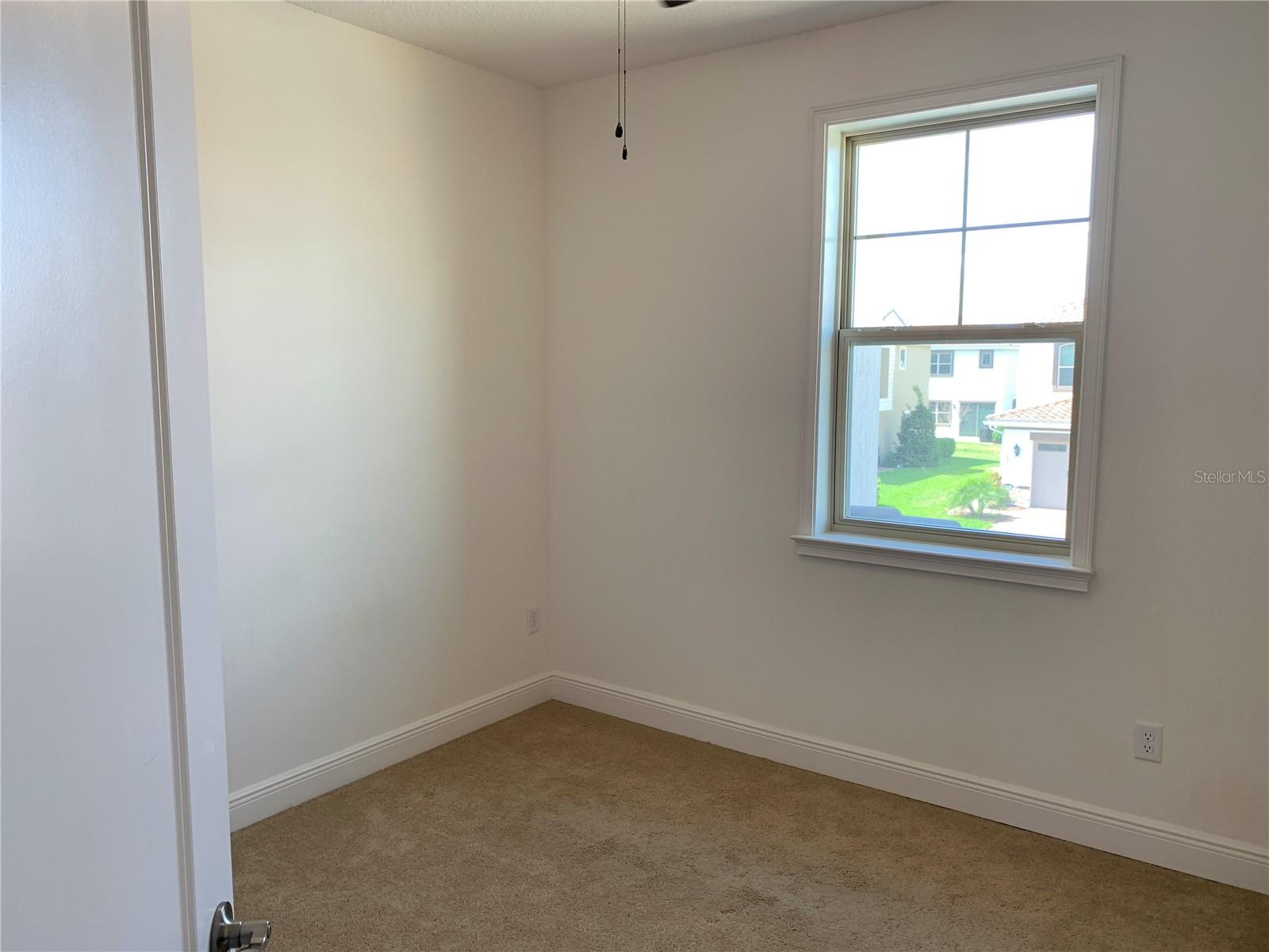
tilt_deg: -5.6
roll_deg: -0.7
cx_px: 634
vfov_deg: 53.1
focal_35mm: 26
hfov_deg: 67.3
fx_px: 953
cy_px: 476
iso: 64
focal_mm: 4.25
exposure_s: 1/120
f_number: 1.8
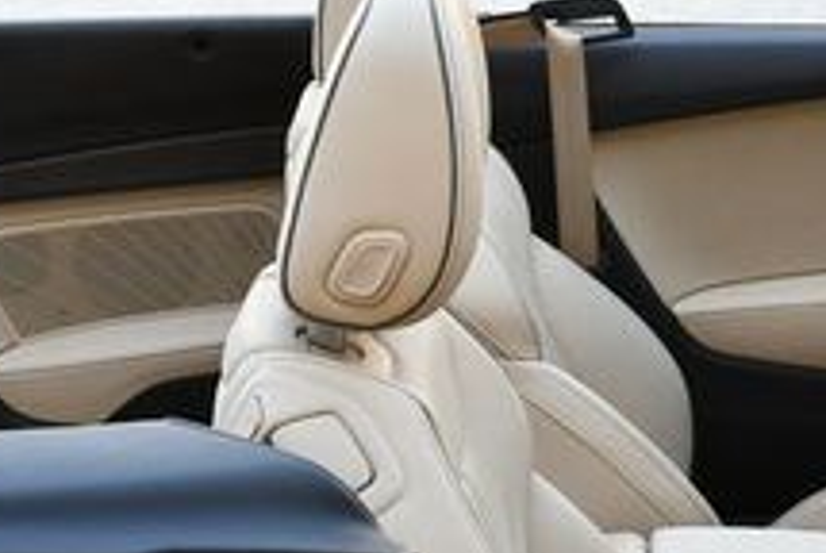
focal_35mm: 107
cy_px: 668
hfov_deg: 18.1
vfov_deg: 12.5
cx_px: 987
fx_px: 2458
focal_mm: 18
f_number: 5
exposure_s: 1/250
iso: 400
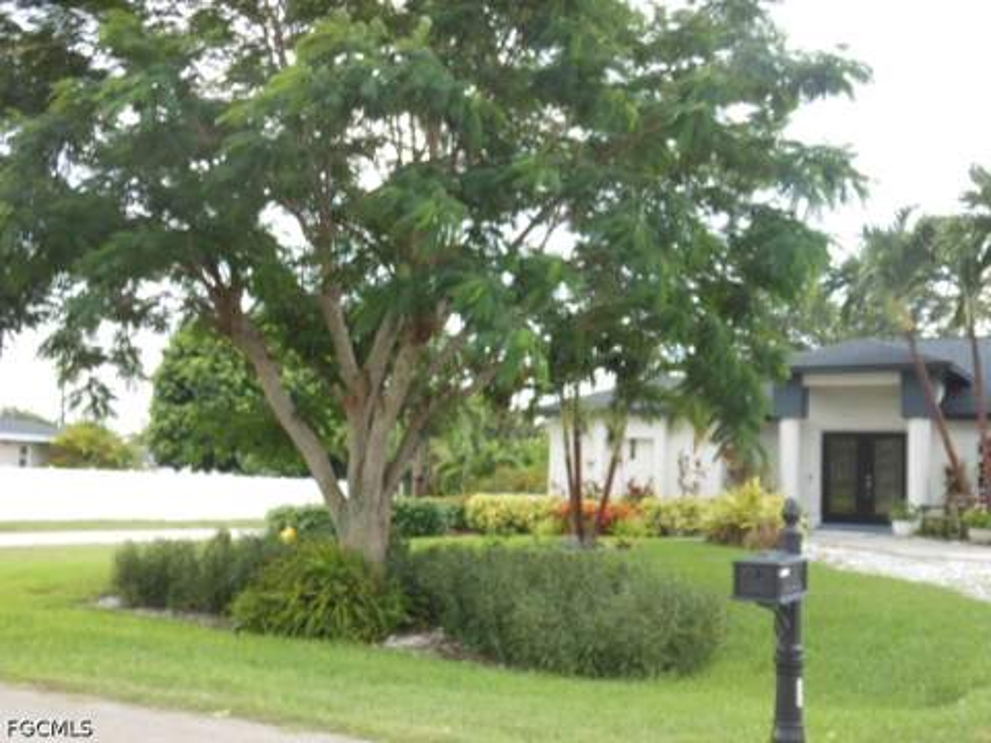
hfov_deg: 43.9
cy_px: 372
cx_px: 496
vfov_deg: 33.6
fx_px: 1231
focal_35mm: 43
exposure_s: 1/50
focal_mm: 7.7
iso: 80
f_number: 3.8
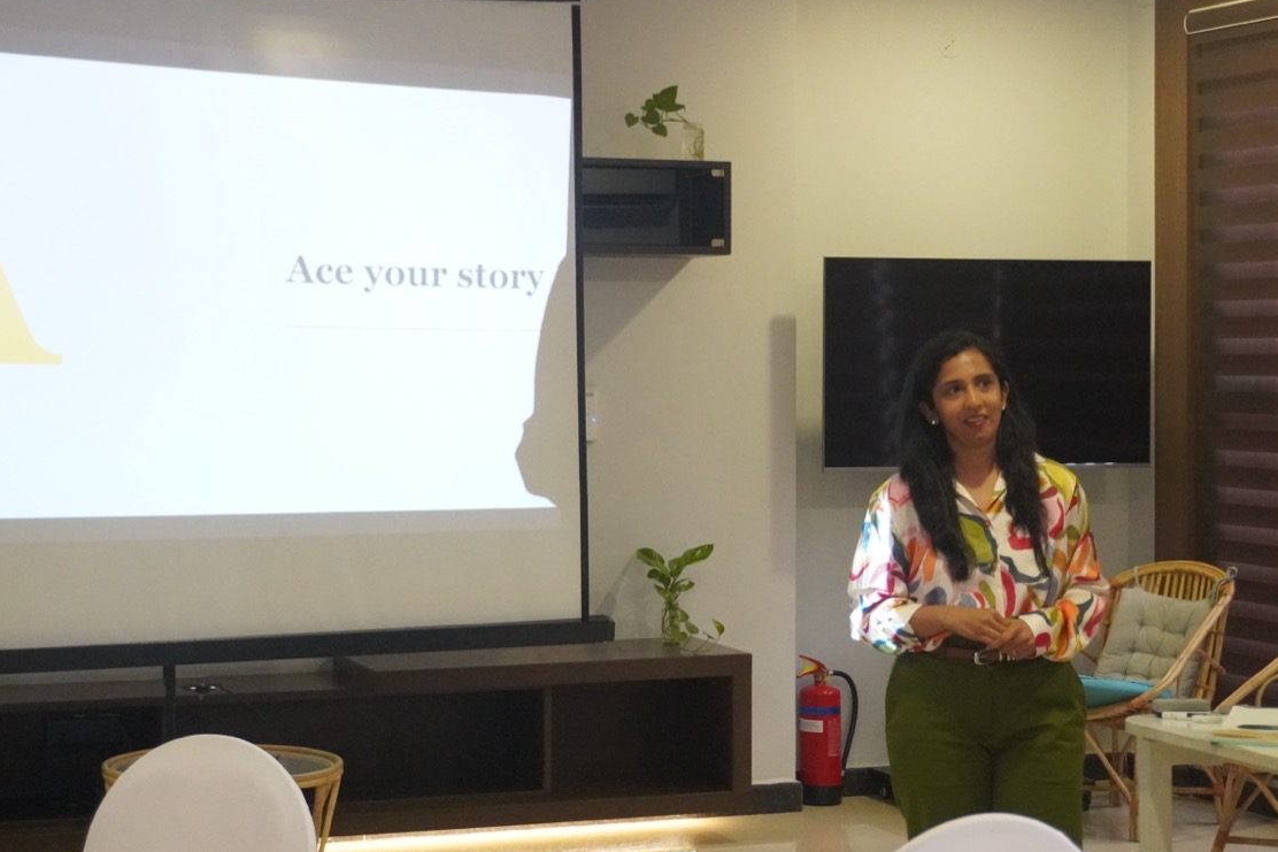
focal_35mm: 74
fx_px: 2613
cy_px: 357
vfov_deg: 18.5
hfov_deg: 27.5
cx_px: 564
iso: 6400
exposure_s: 1/125
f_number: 5.6
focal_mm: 39
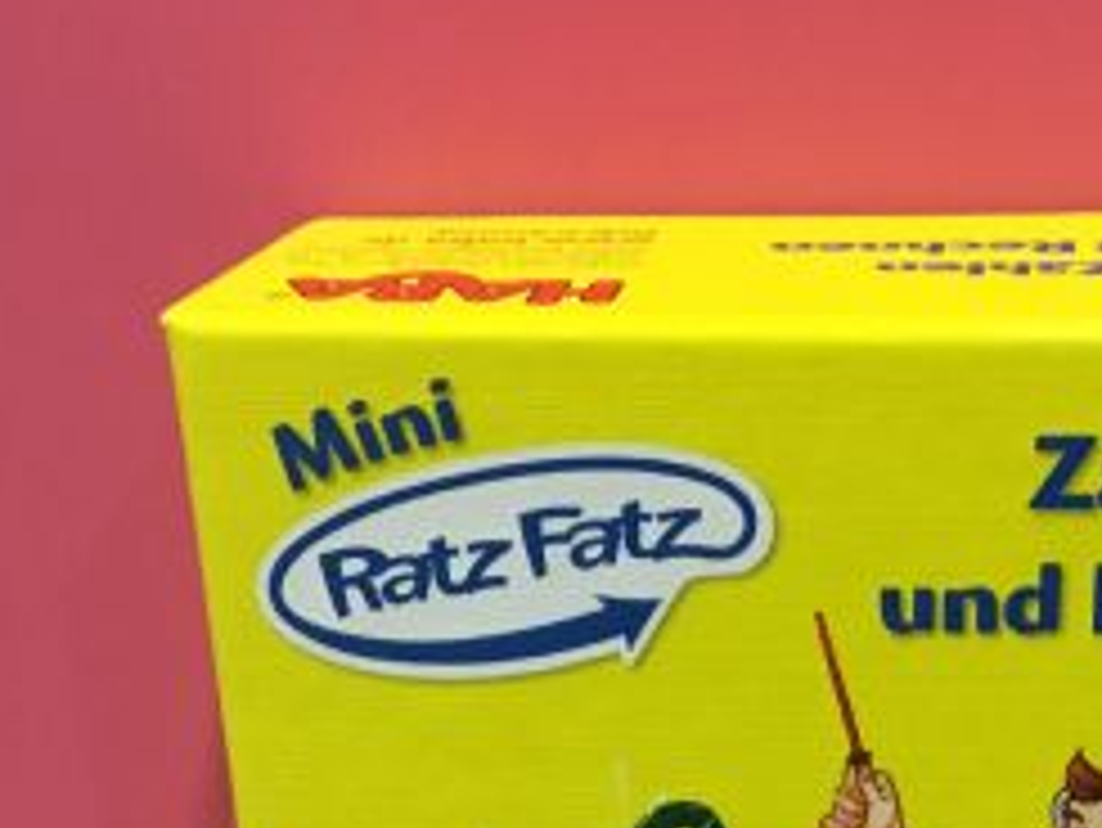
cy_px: 896
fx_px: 2421
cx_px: 940
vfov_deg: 18.7
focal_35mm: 76
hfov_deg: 25.1
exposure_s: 1/33
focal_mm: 3.3
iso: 250
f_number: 2.4
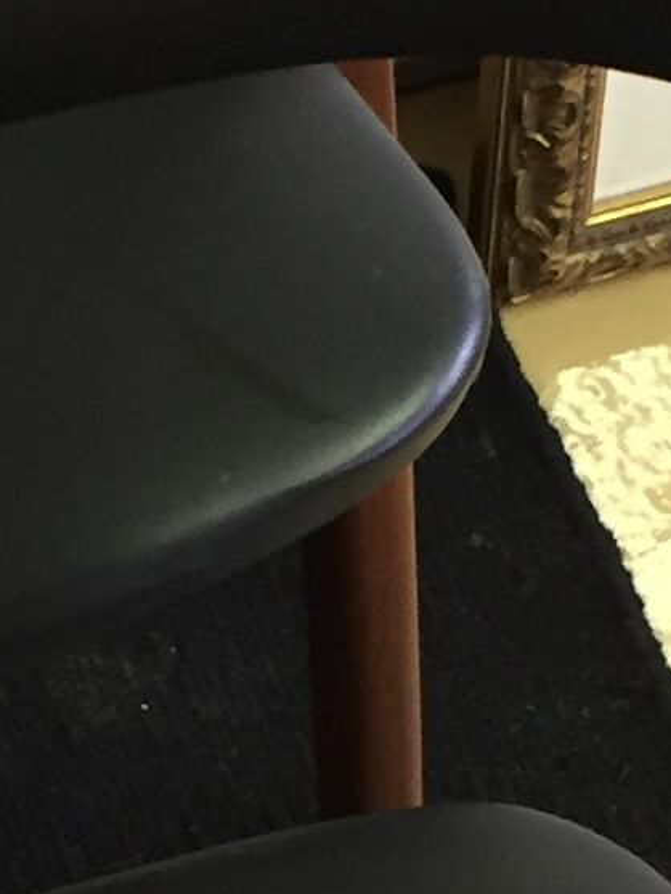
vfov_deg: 11.5
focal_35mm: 170
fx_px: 4392
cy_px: 963
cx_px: 0
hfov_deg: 8.7
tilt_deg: -57.3
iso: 125
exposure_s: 1/33
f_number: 2.2
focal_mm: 4.15
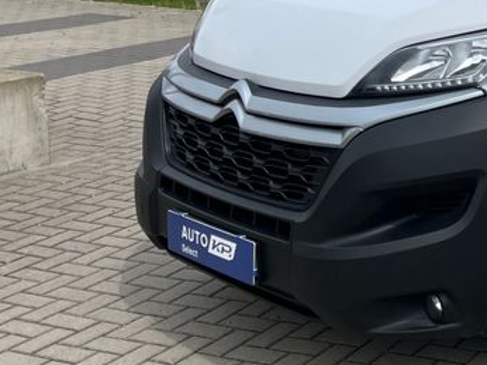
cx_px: 714
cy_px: -39
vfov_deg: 18.4
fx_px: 1083
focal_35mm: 77
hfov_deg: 21.6
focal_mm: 5.1
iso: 50
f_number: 1.6
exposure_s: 1/4149
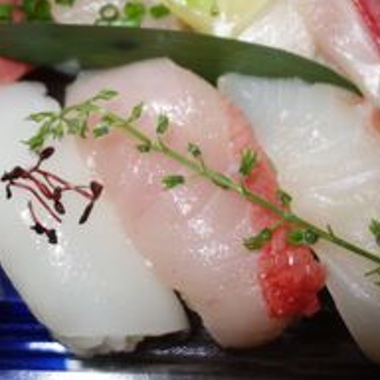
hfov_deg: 27.6
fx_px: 770
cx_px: 144
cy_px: 56
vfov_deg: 27.0
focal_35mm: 62
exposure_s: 1/30
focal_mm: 10.4
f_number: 1.8
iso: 125
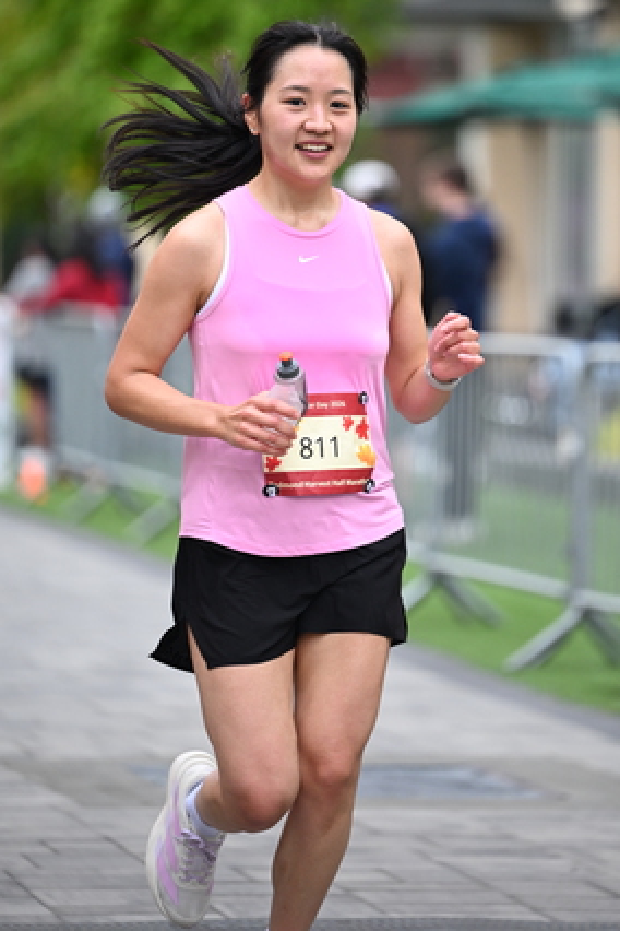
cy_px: 334
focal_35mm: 213
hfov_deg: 6.4
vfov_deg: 9.7
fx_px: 5502
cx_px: 353
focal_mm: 165
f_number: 2.8
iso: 1000
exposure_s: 1/1600
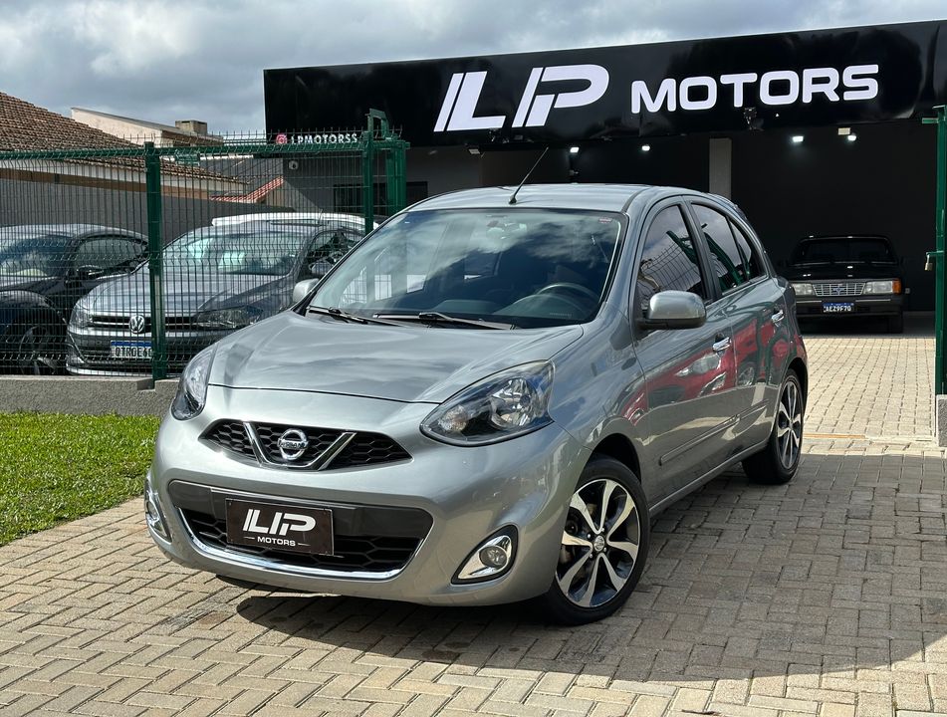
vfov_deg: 30.4
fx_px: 1318
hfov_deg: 39.5
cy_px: 358
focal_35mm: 48
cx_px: 474
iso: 64
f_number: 1.78
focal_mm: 6.86
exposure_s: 1/3257
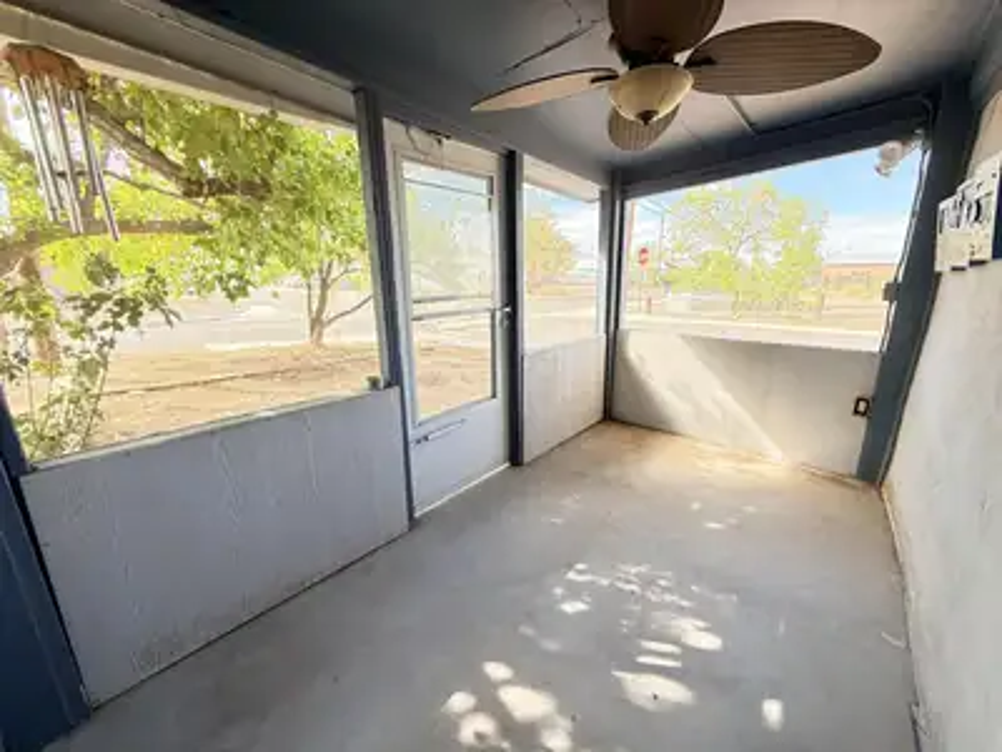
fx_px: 405
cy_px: 376
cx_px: 501
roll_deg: +0.6
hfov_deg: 102.1
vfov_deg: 85.7
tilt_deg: -14.8
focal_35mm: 14
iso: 125
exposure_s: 1/103
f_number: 2.2
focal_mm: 2.22
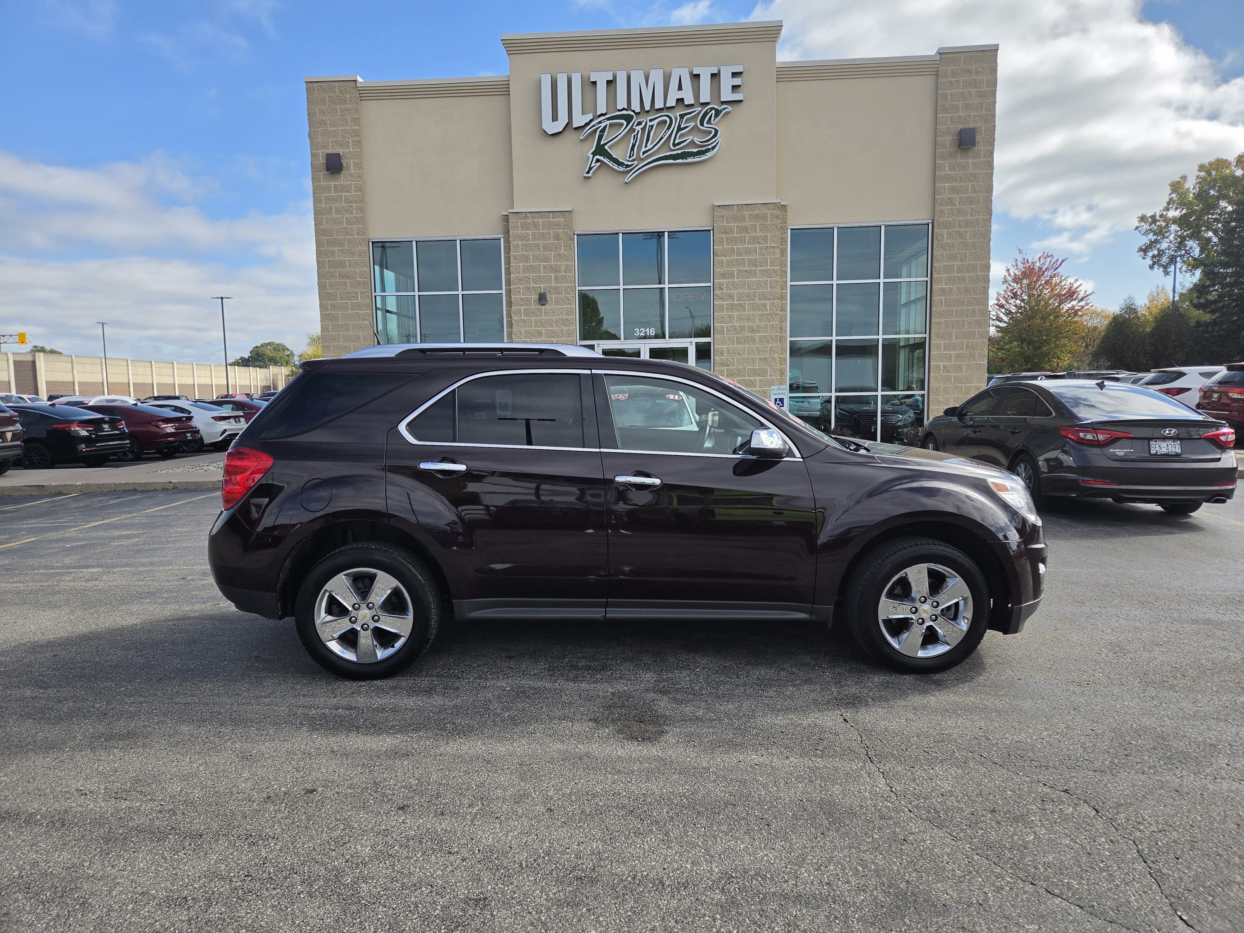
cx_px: 622
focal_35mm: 23
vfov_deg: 58.9
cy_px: 466
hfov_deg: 73.9
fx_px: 827
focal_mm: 5.4
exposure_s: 1/5860
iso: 80
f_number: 1.8
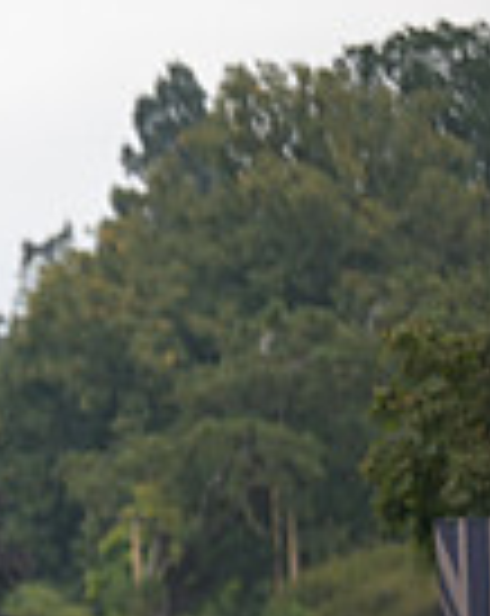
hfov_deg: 1.9
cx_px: -665
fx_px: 14478
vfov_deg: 2.4
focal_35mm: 796
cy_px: 632
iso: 560
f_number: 3.5
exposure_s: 1/1250
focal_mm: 200
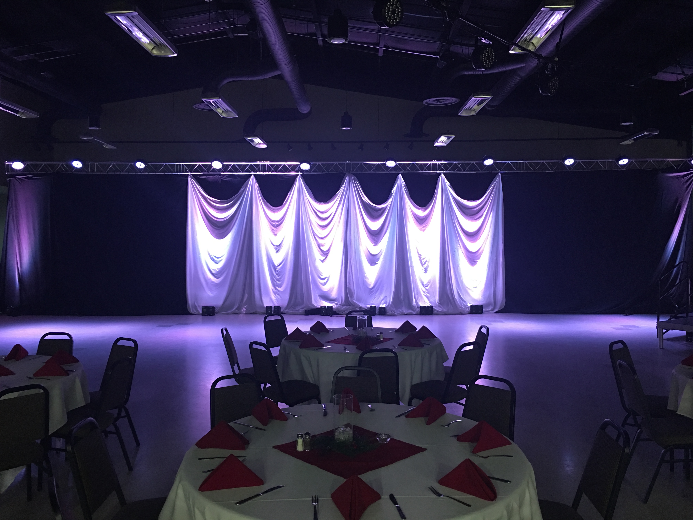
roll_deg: -0.6
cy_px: 260
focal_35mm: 29
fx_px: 581
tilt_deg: -2.2
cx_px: 346
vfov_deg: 48.2
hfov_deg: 61.7
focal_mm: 4.15
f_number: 2.2
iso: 80
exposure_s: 1/15
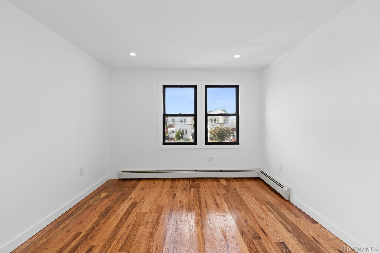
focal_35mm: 14
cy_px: 126
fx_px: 148
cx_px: 190
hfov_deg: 104.3
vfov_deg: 81.2
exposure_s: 1/13
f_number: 10
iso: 400
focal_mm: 14
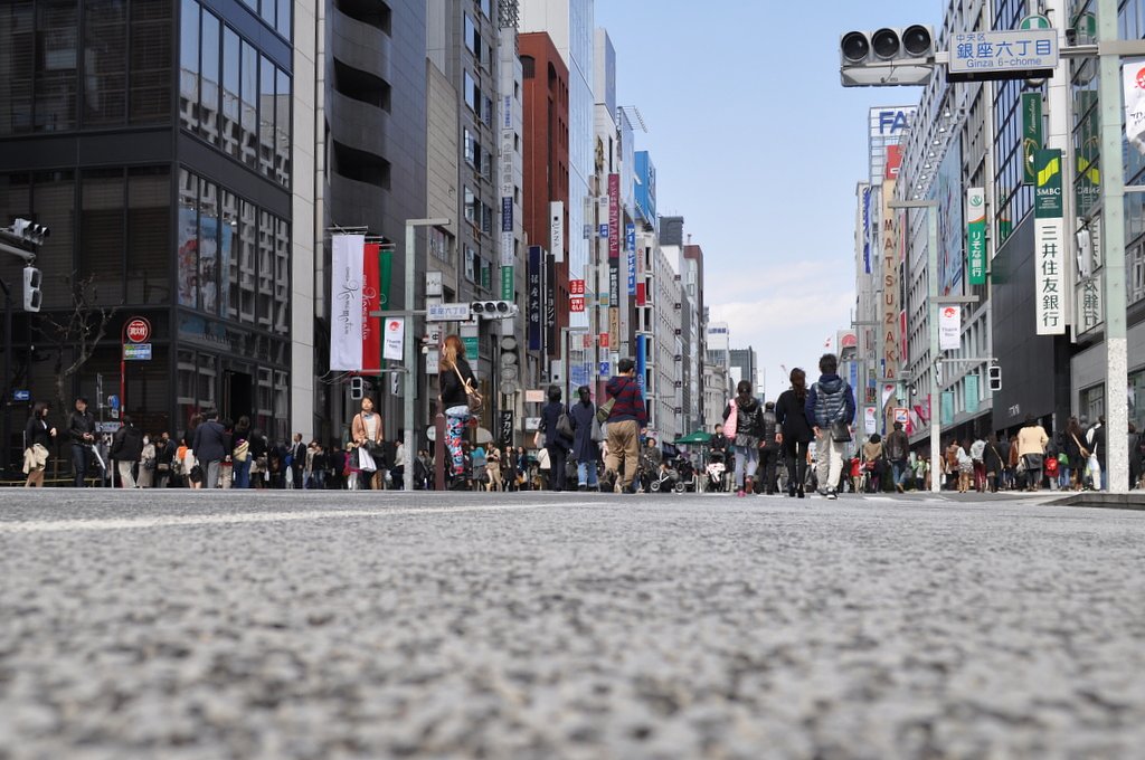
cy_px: 380
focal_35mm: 33
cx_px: 572
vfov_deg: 39.9
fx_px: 1048
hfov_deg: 57.3
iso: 200
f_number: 9
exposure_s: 1/320
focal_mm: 22
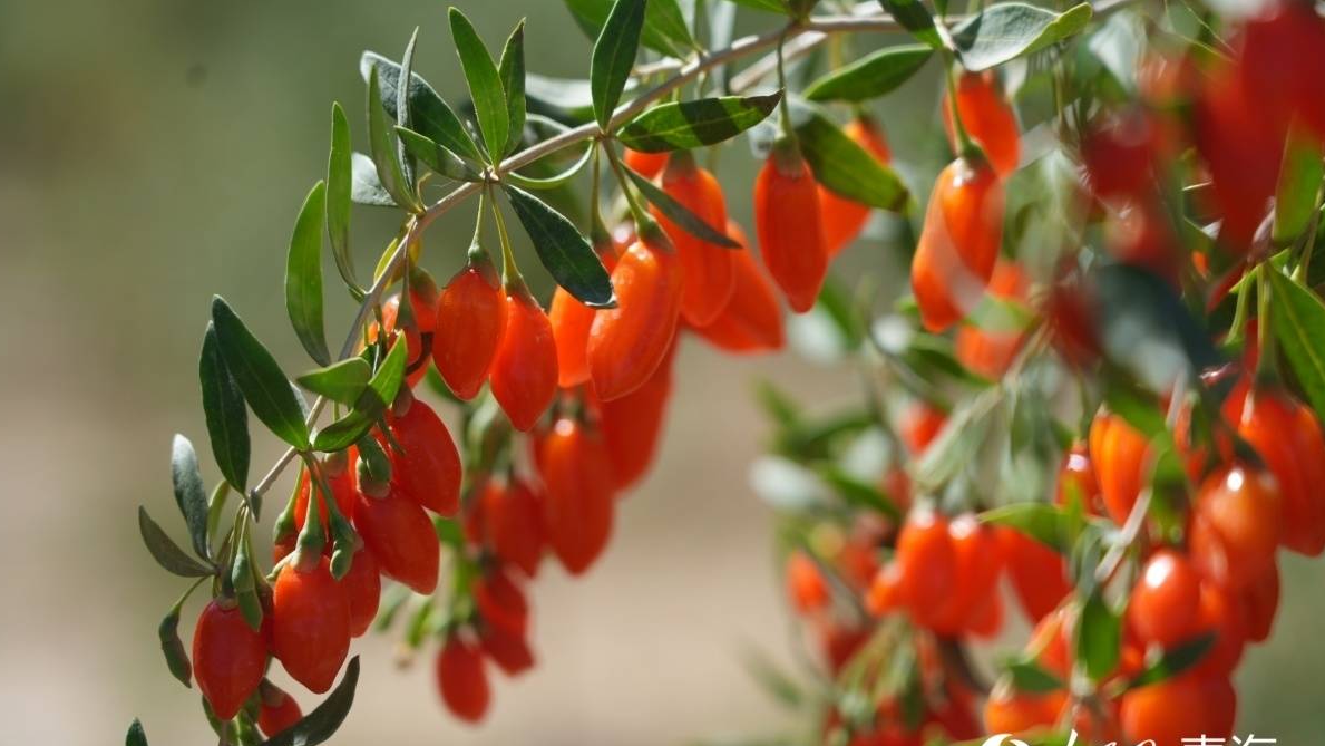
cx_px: 659
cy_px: 391
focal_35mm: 111
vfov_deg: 10.9
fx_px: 3900
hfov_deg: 19.3
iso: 100
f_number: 4.5
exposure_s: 1/500
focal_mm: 105
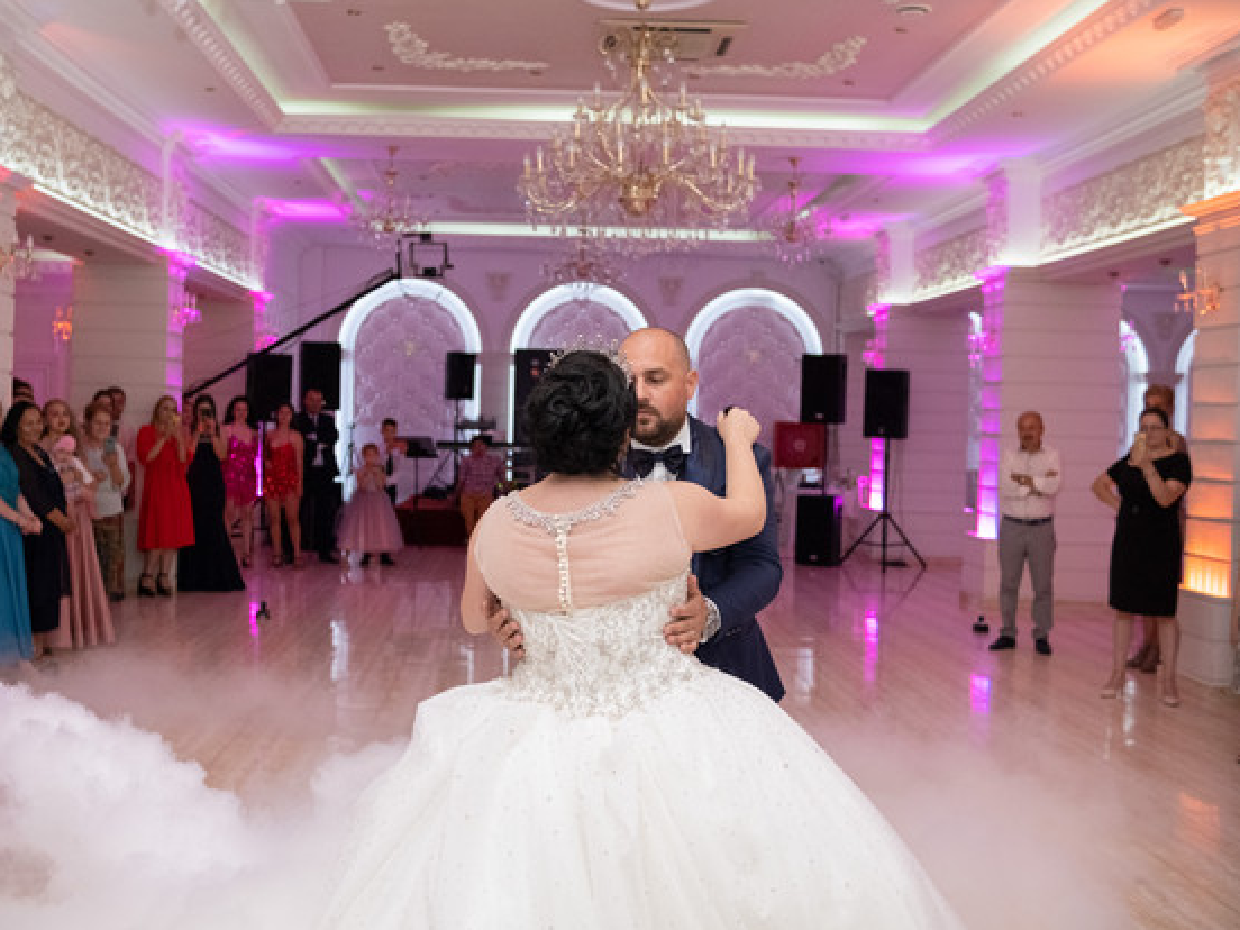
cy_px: 459
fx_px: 1397
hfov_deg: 47.7
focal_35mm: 39
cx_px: 537
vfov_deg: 36.8
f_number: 2.2
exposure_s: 1/125
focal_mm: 23
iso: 1600
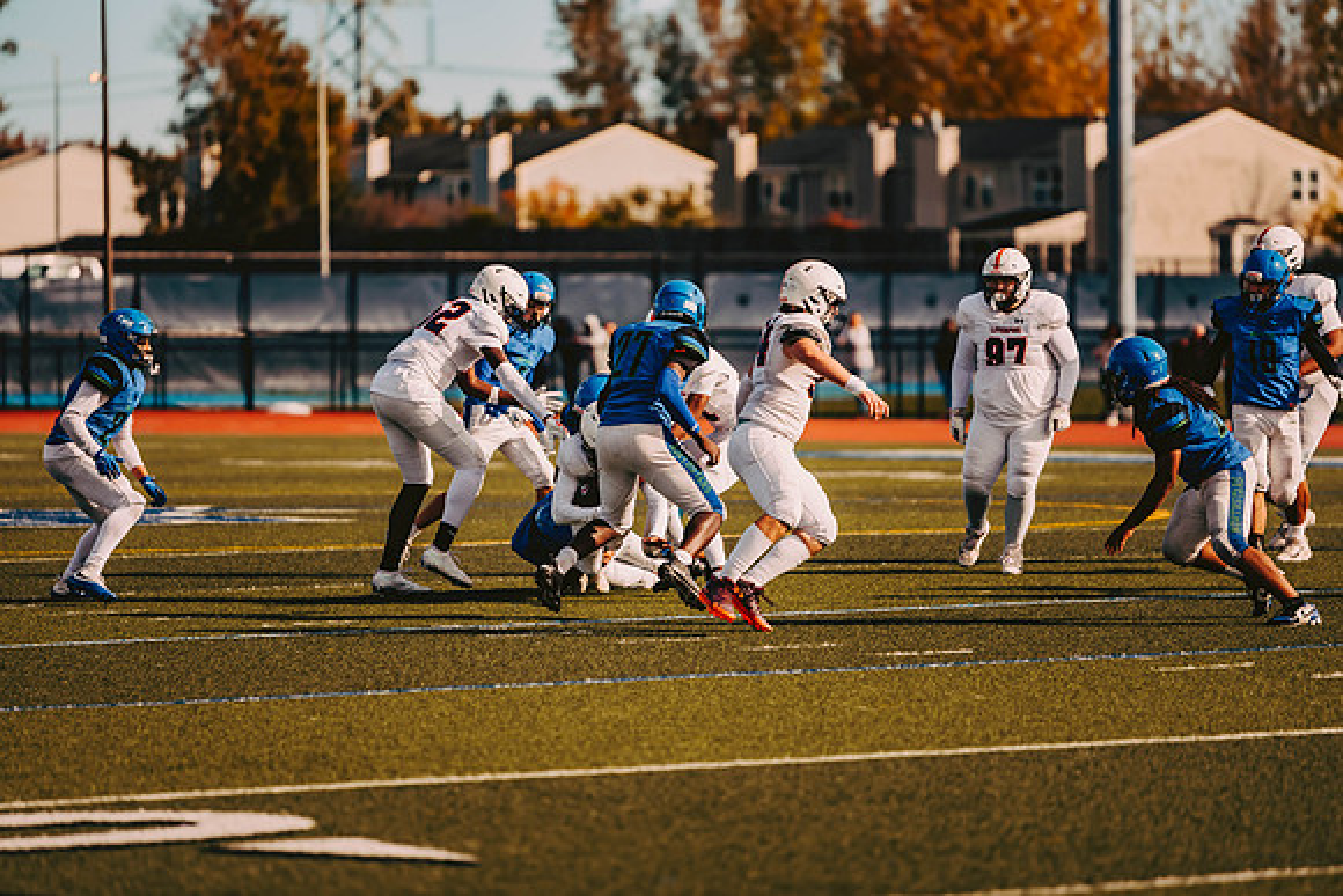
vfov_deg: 6.7
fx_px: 7639
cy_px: 448
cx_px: 678
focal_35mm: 205
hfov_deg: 10.0
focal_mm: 200
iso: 160
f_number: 2.8
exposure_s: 1/2000
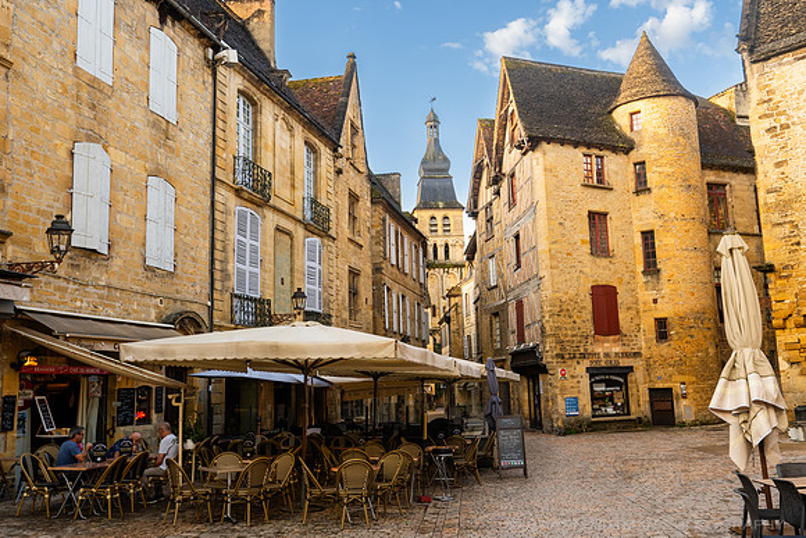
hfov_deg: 58.7
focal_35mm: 32
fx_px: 717
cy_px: 269
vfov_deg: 41.1
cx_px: 403
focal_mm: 32
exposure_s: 1/60
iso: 400
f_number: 8
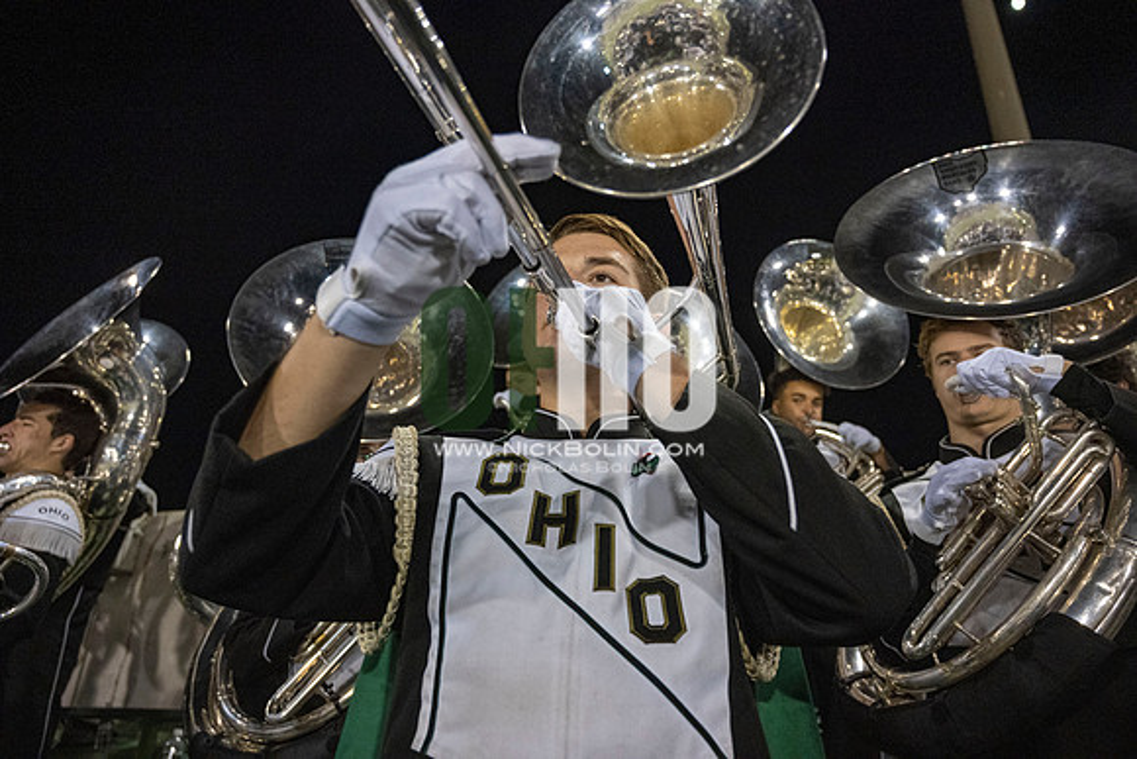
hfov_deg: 73.7
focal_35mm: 24
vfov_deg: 53.2
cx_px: 568
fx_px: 758
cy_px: 380
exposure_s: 1/500
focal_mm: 24
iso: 3200
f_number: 4
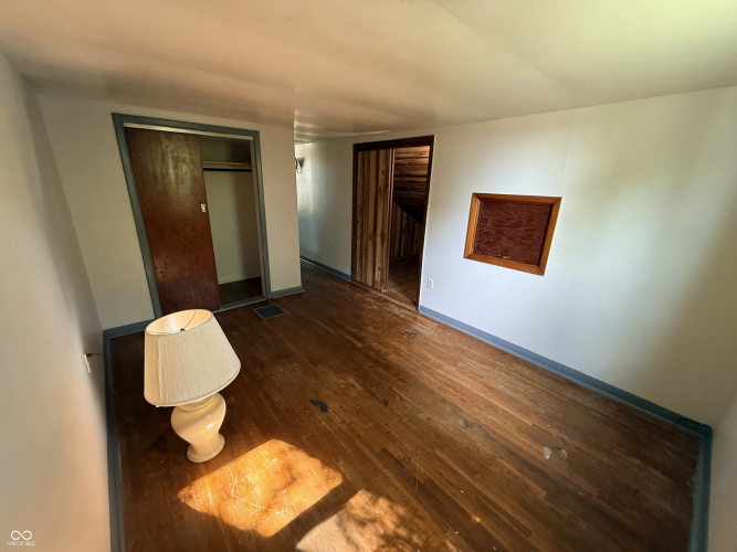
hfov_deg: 102.1
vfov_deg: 85.7
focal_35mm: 14
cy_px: 276
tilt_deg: -17.6
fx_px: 298
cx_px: 368
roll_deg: -1.8
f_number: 2.2
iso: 400
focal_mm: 2.22
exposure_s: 1/77
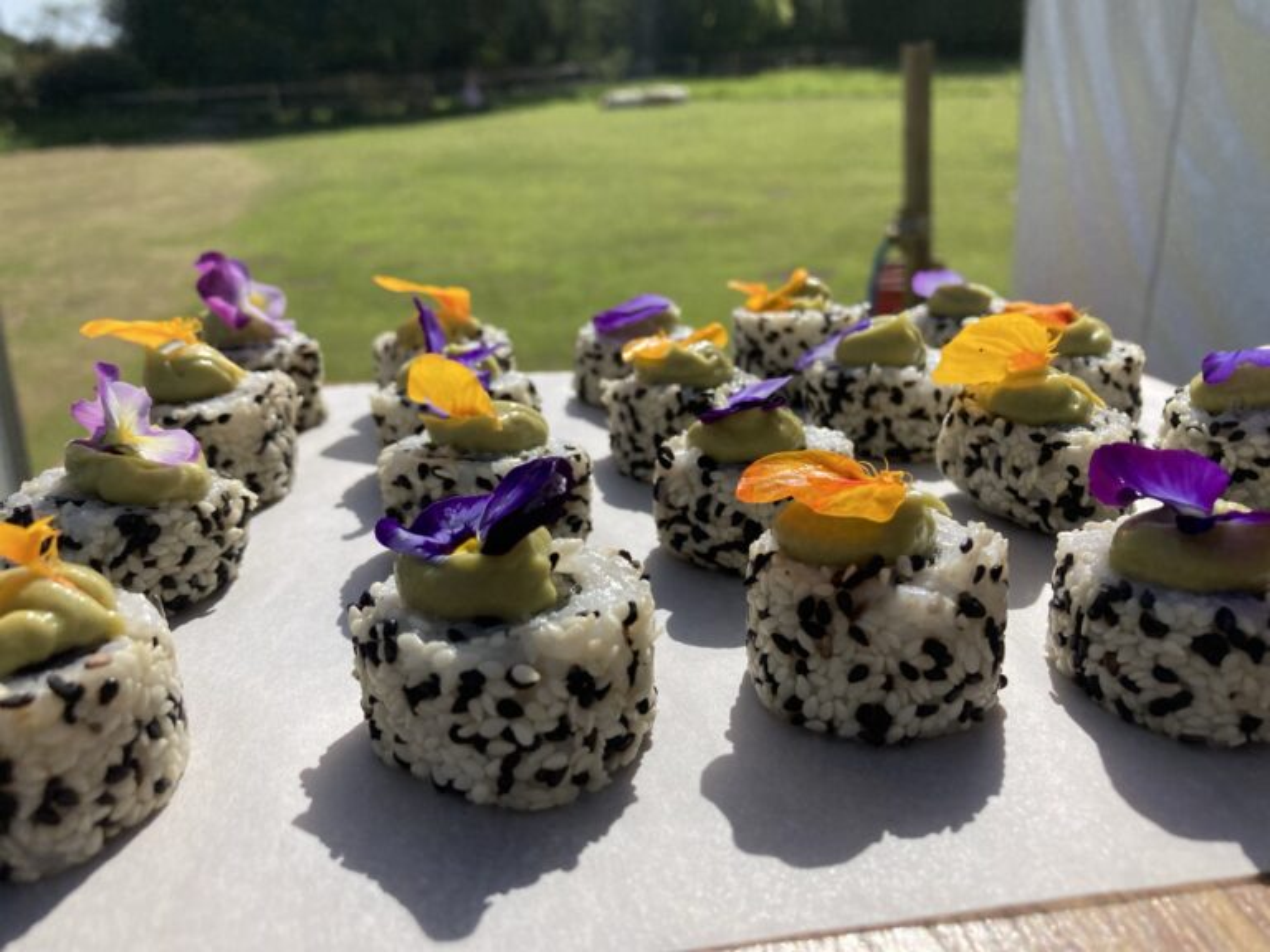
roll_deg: +1.6
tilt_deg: -17.4
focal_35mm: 28
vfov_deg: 49.7
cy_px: 476
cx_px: 635
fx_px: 1027
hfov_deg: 63.4
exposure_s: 1/3205
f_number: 1.8
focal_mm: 3.99
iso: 20
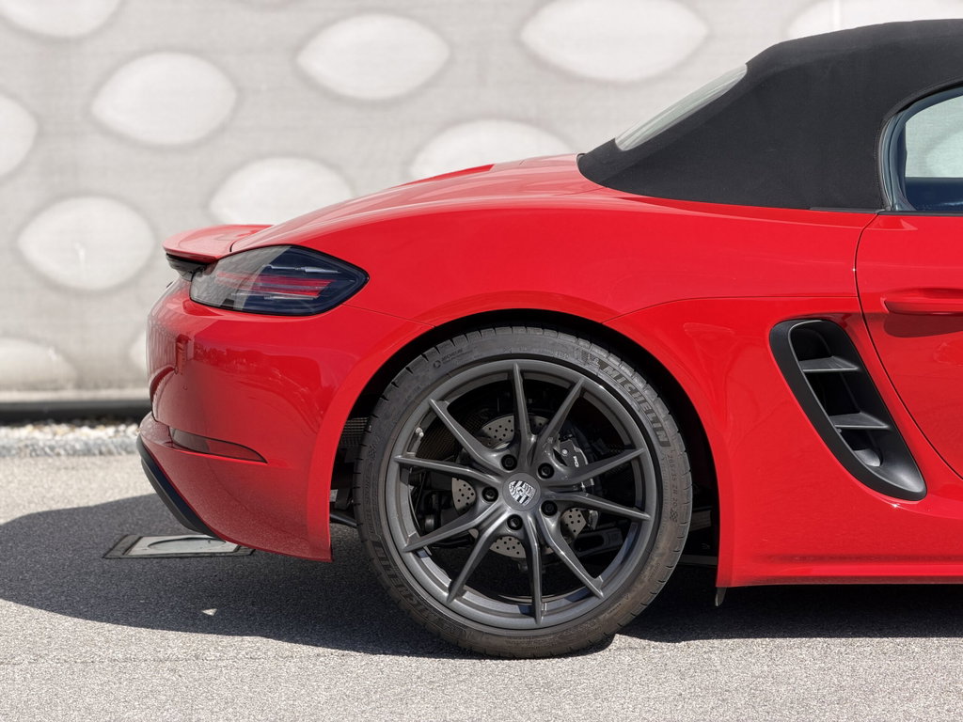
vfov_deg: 14.8
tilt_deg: -6.0
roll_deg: +2.3
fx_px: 2782
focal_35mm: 100
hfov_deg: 19.6
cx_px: 482
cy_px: 361
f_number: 2.8
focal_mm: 16.89
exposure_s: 1/638
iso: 32
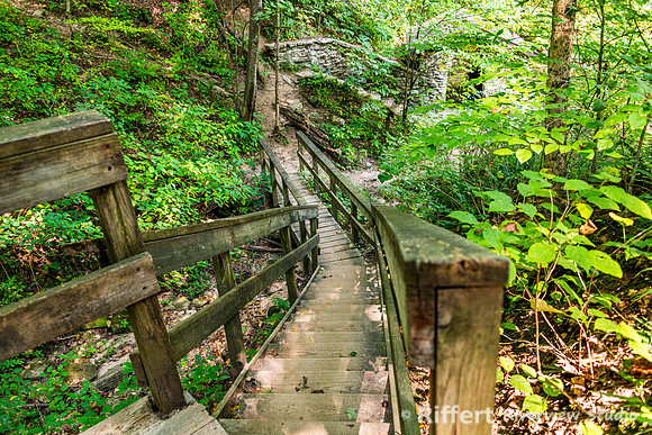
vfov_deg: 46.4
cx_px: 326
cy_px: 218
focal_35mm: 28
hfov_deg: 65.5
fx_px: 507
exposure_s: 1/125
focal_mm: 28
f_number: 5
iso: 800
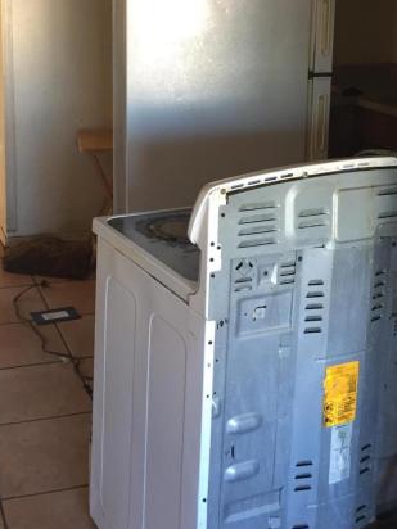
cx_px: 134
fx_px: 826
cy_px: 125
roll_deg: -0.8
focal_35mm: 54
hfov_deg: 26.9
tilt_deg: -8.9
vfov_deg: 34.7
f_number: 2.2
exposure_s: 1/30
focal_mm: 4.15
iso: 64
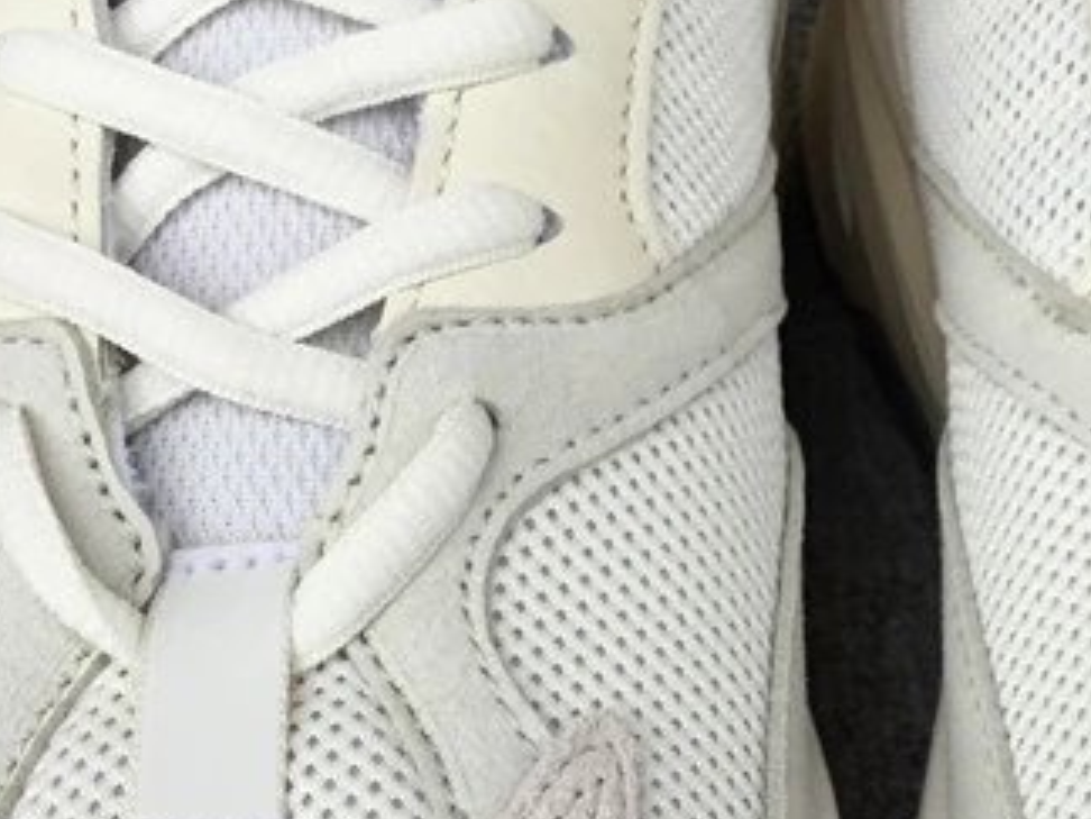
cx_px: 849
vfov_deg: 16.8
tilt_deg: -46.1
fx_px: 2710
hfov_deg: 22.5
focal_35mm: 86
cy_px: 790
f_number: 2.4
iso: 25
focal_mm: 3.3
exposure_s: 1/164
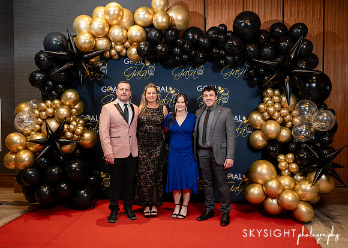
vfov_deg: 42.3
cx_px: 163
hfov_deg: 57.0
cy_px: 123
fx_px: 320
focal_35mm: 32
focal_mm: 28
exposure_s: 1/160
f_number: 2.8
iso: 1000
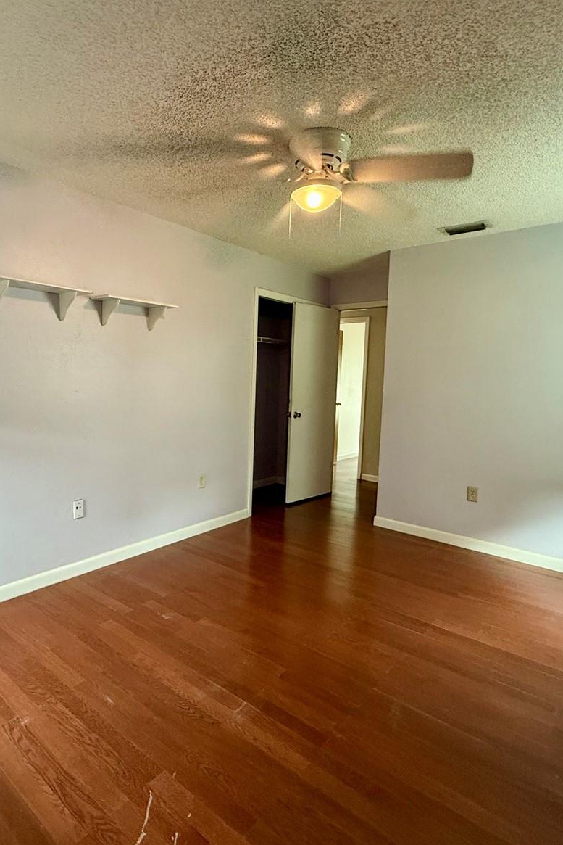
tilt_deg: -4.1
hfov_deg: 60.7
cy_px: 420
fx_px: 469
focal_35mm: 20
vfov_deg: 84.0
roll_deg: -1.0
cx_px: 196
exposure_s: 1/60
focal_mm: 2.22
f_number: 2.2
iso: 400
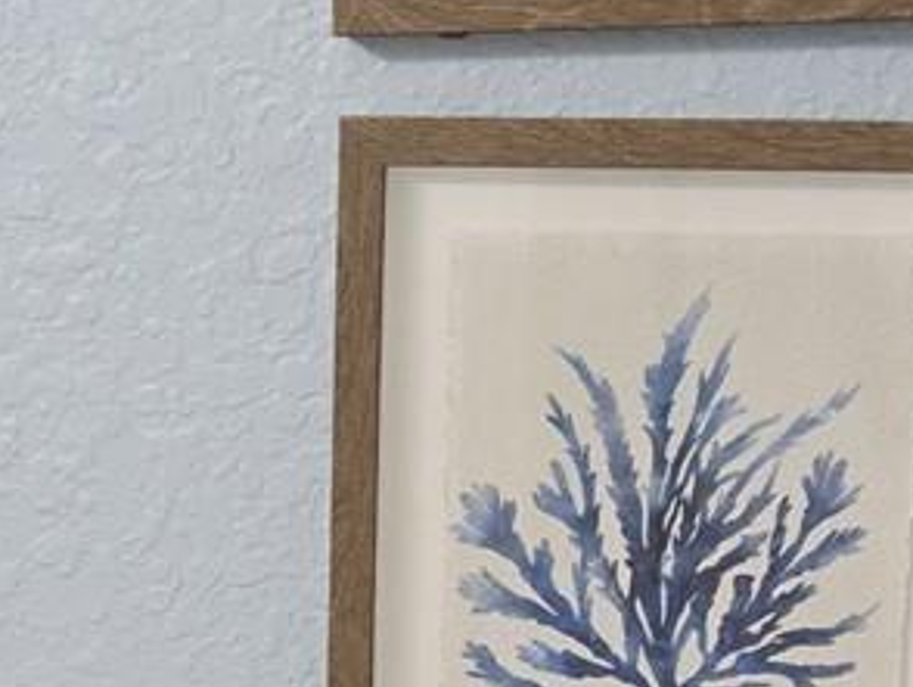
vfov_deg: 11.4
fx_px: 3300
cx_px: 189
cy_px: 1010
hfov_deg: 15.7
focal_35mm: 125
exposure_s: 1/120
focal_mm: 5.4
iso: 400
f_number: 1.8
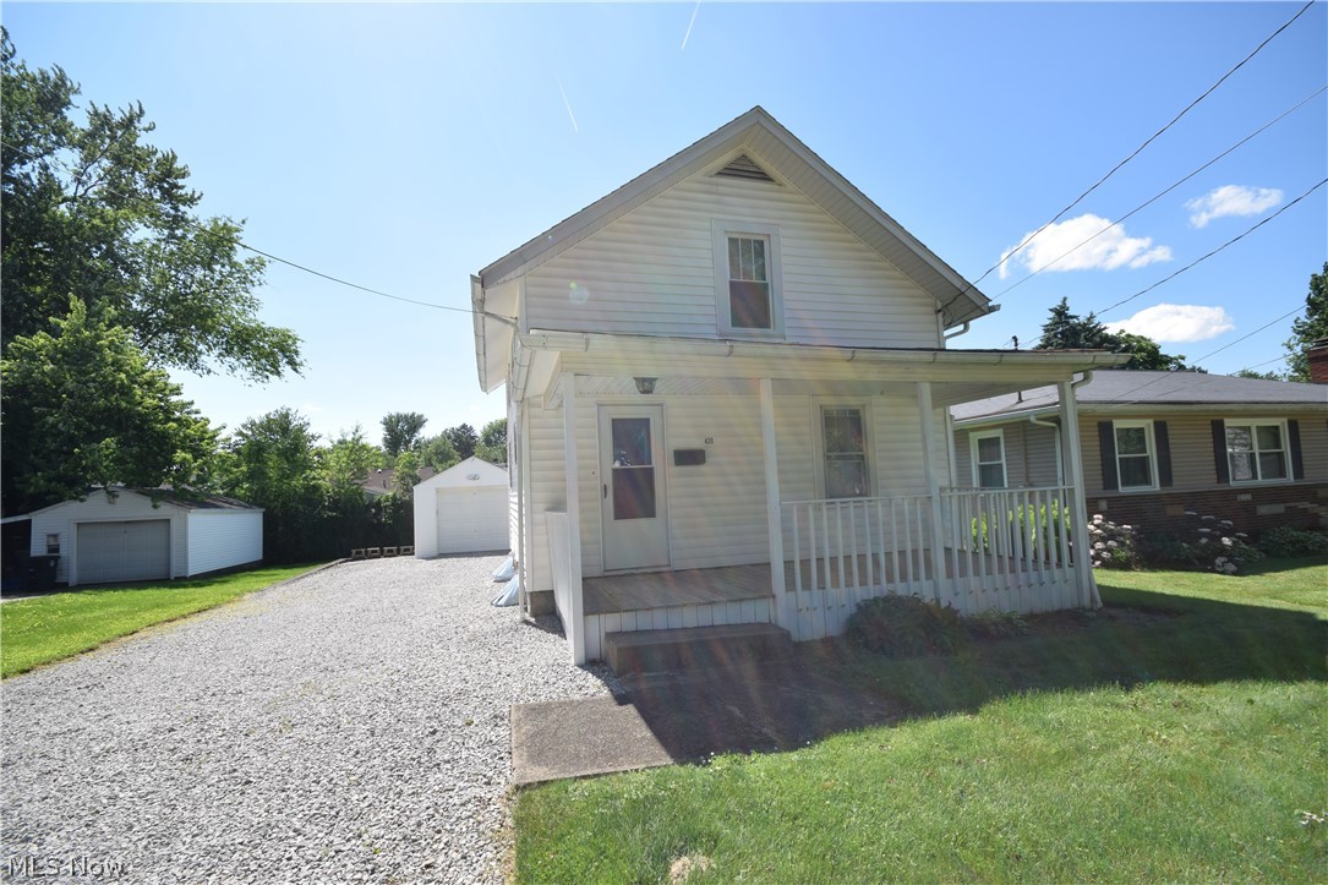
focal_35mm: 15
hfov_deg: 100.4
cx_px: 664
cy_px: 442
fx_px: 553
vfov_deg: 77.3
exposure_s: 1/320
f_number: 9
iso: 200
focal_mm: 10
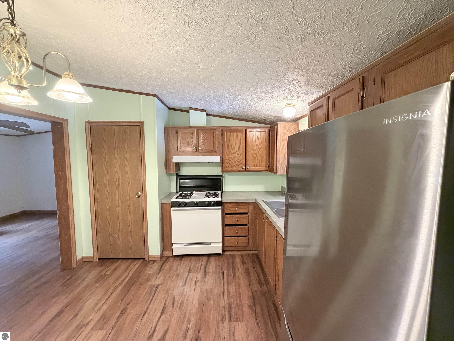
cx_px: 227
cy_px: 170
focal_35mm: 14
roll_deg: +0.1
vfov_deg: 85.7
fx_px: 184
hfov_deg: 102.1
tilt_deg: -4.1
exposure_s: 1/60
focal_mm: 2.22
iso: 640
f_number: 2.2
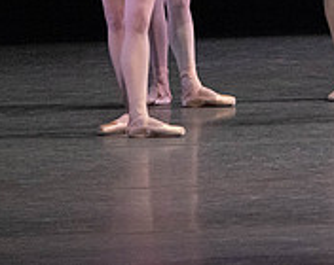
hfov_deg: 2.0
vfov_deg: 1.6
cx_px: 529
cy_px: -82
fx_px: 9725
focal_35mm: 986
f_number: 10
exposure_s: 1/500
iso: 16000
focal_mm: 318
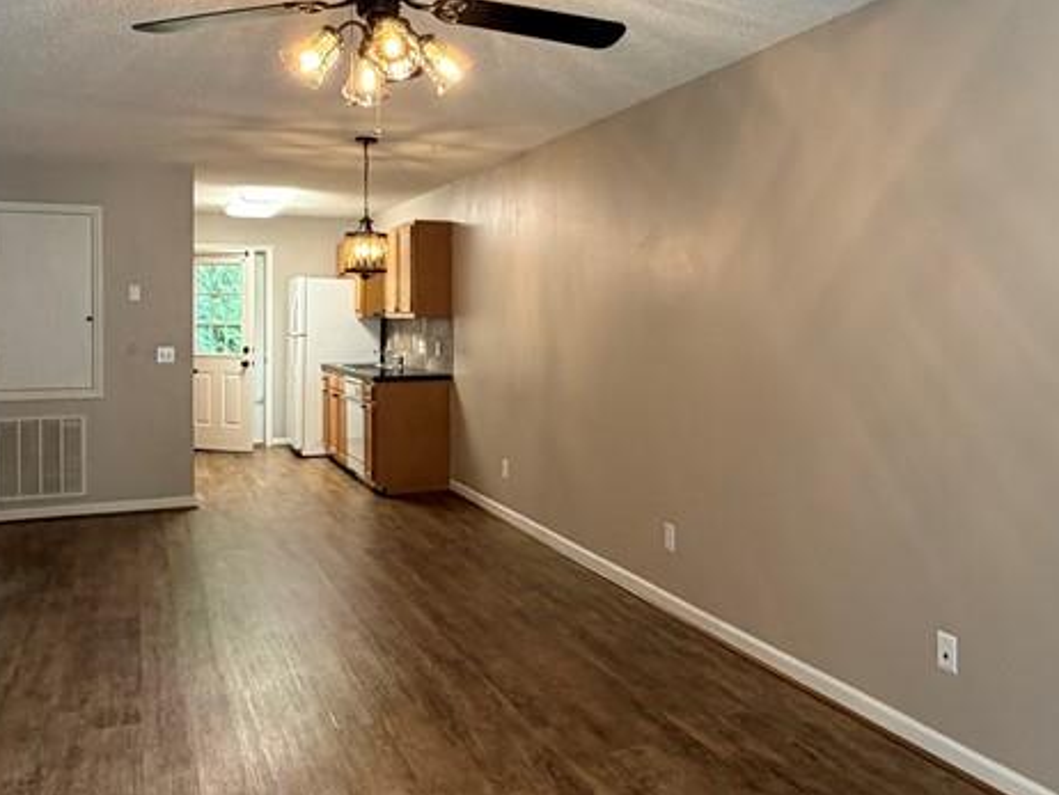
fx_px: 949
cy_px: 328
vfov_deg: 45.3
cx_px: 557
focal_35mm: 31
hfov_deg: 58.3
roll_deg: +0.7
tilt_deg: -0.6
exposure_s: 1/60
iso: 250
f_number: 2.2
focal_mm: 2.22
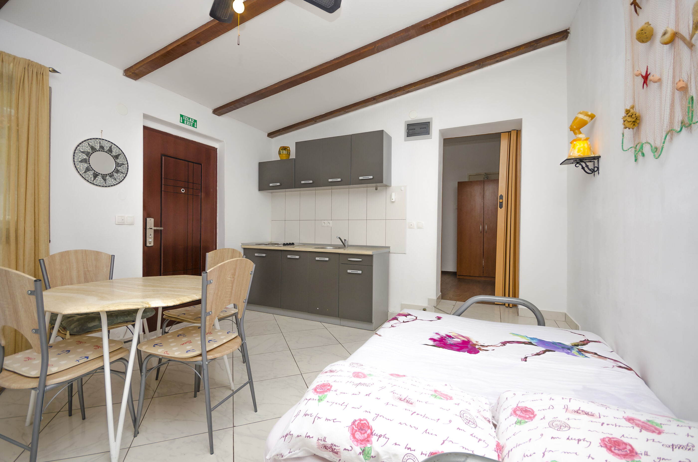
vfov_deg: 77.1
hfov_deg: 100.5
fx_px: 290
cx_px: 349
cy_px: 231
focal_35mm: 15
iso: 100
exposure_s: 1/160
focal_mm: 10
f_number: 7.1
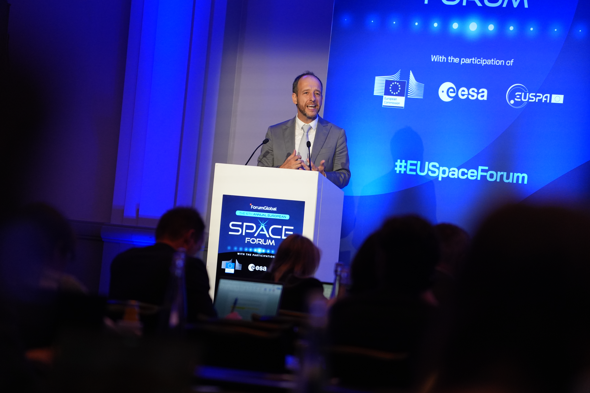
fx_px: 3278
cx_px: 295
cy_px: 196
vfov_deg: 6.9
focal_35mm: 200
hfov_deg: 10.3
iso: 3200
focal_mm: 200
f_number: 4
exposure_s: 1/200
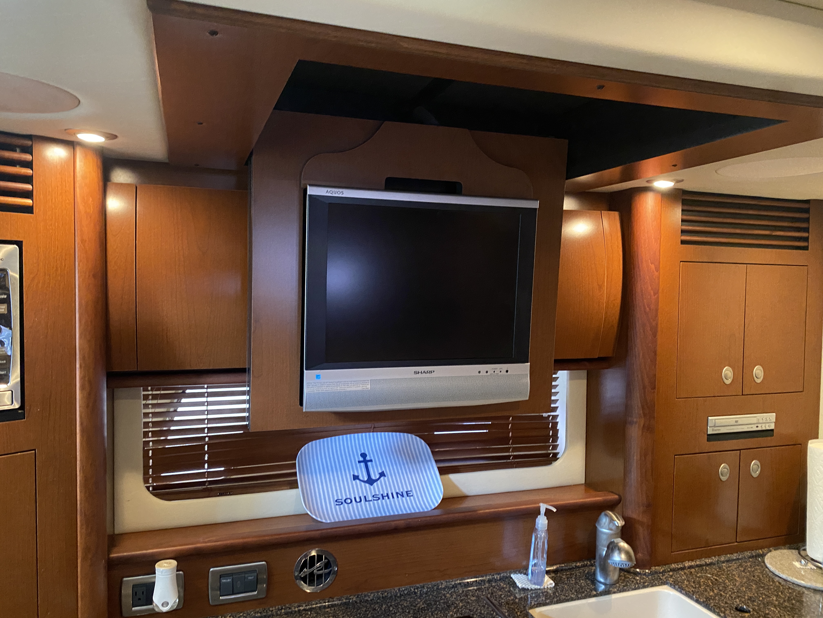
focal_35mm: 26
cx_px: 412
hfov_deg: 67.3
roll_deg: -0.7
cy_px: 309
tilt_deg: +0.5
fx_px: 618
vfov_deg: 53.1
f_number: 1.8
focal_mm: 4.25
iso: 640
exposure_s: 1/30
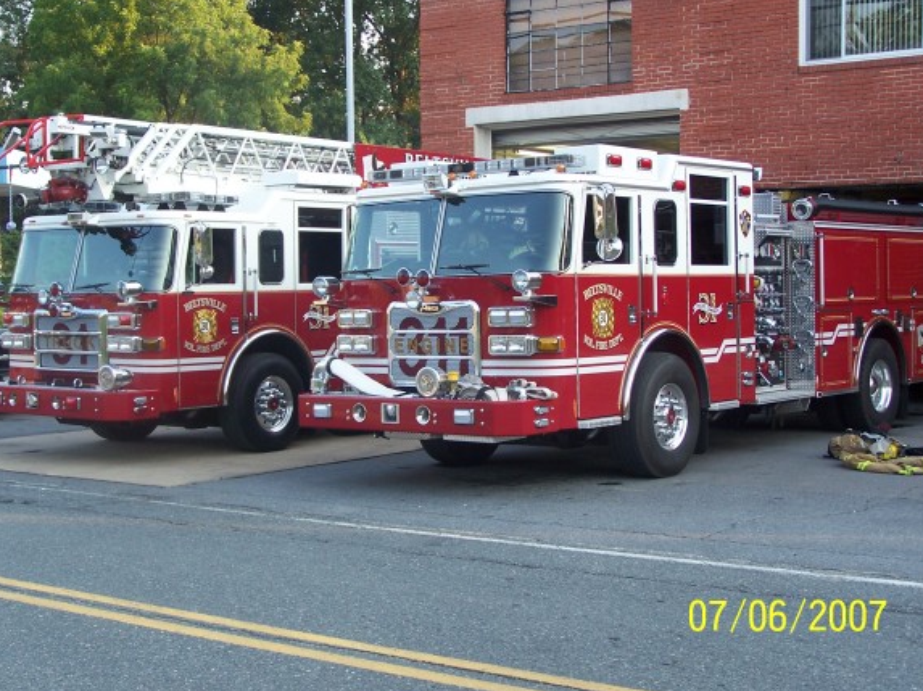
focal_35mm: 57
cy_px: 332
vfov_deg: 25.6
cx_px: 428
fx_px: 1519
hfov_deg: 33.8
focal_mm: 8.5
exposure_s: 1/125
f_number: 3
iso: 80
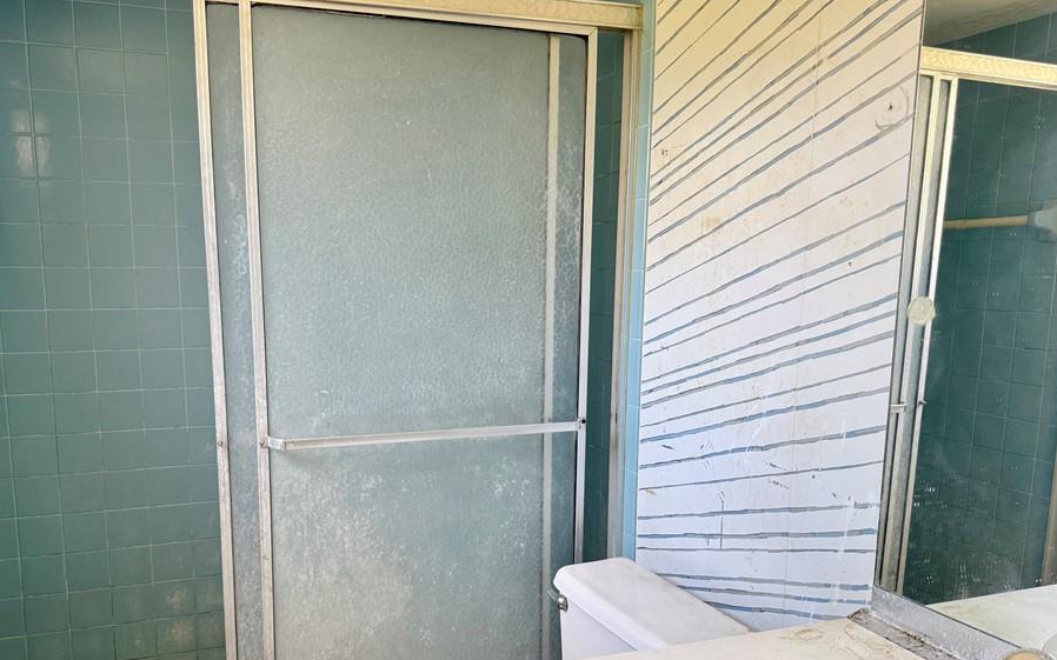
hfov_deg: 64.5
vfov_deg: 42.9
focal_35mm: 29
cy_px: 395
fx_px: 835
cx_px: 470
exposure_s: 1/114
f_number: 1.78
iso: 200
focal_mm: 6.76
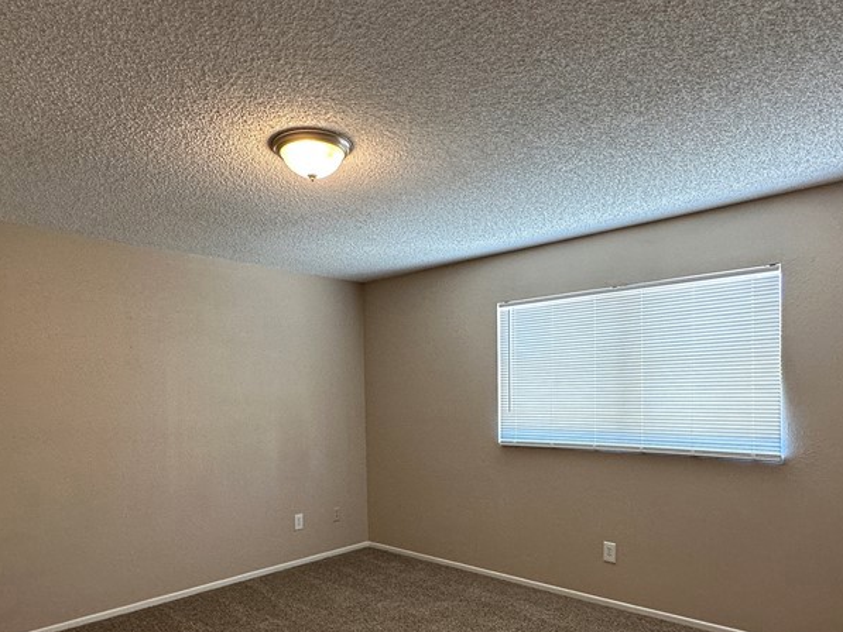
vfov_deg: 56.0
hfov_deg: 71.5
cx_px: 401
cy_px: 405
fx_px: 585
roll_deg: +0.2
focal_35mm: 24
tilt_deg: -1.1
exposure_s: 1/120
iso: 125
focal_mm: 2.22
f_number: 2.2
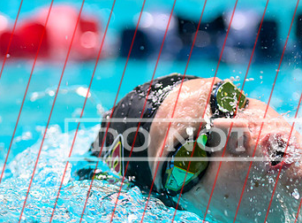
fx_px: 6415
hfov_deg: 2.7
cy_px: 154
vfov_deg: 2.0
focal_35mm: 740
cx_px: 136
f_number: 2.8
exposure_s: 1/640
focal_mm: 300
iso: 2000
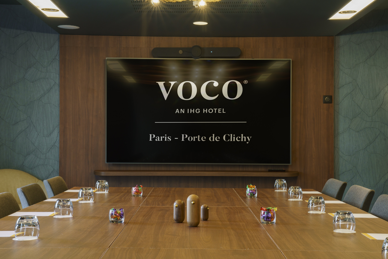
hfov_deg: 35.6
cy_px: 130
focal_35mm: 56
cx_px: 194
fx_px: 604
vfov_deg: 24.2
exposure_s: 1/3
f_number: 14
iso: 320
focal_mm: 56
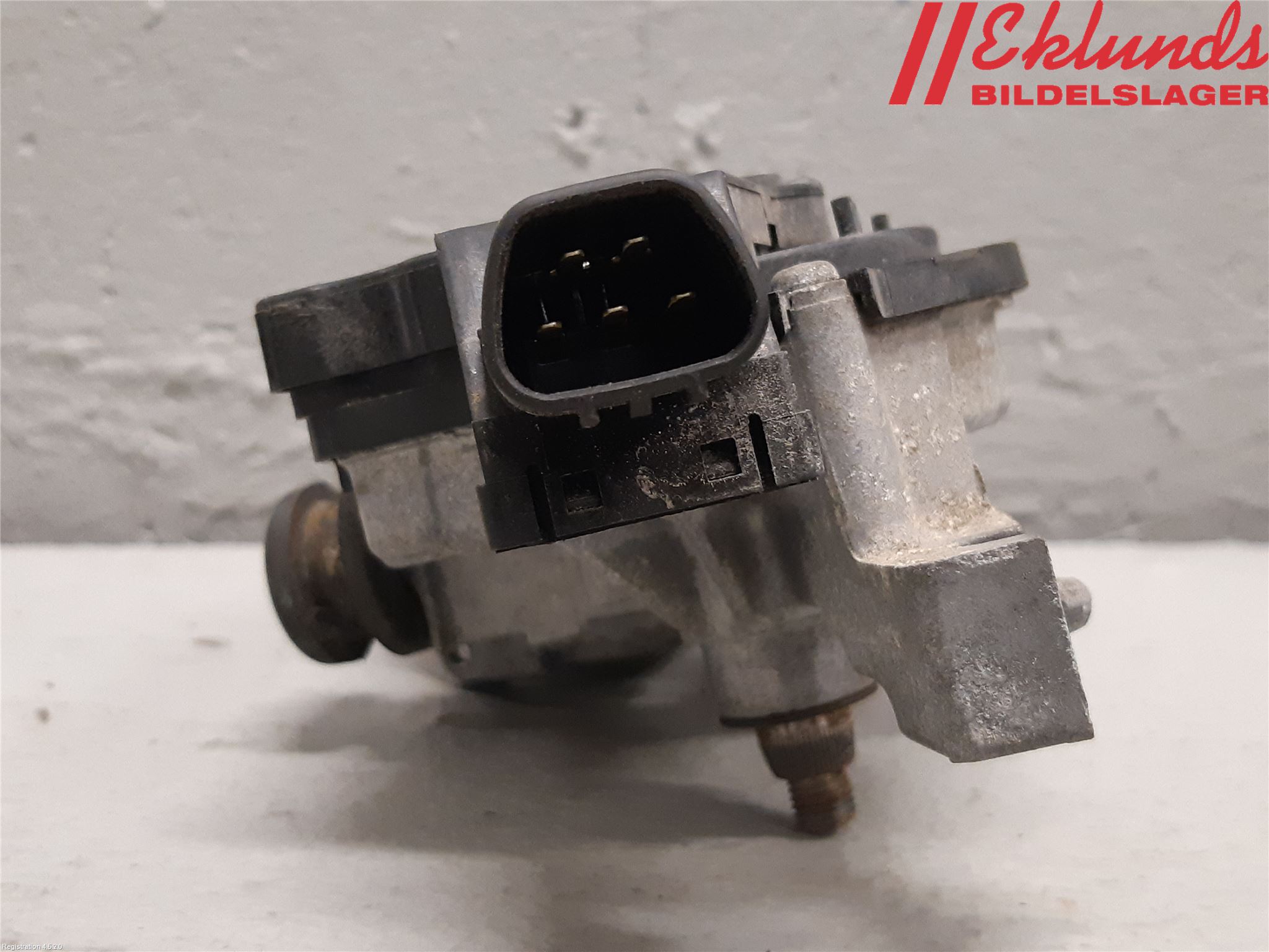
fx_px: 953
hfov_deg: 67.3
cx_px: 634
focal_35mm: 26
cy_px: 476
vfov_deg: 53.1
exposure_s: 1/50
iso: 250
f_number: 1.7
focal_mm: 3.93
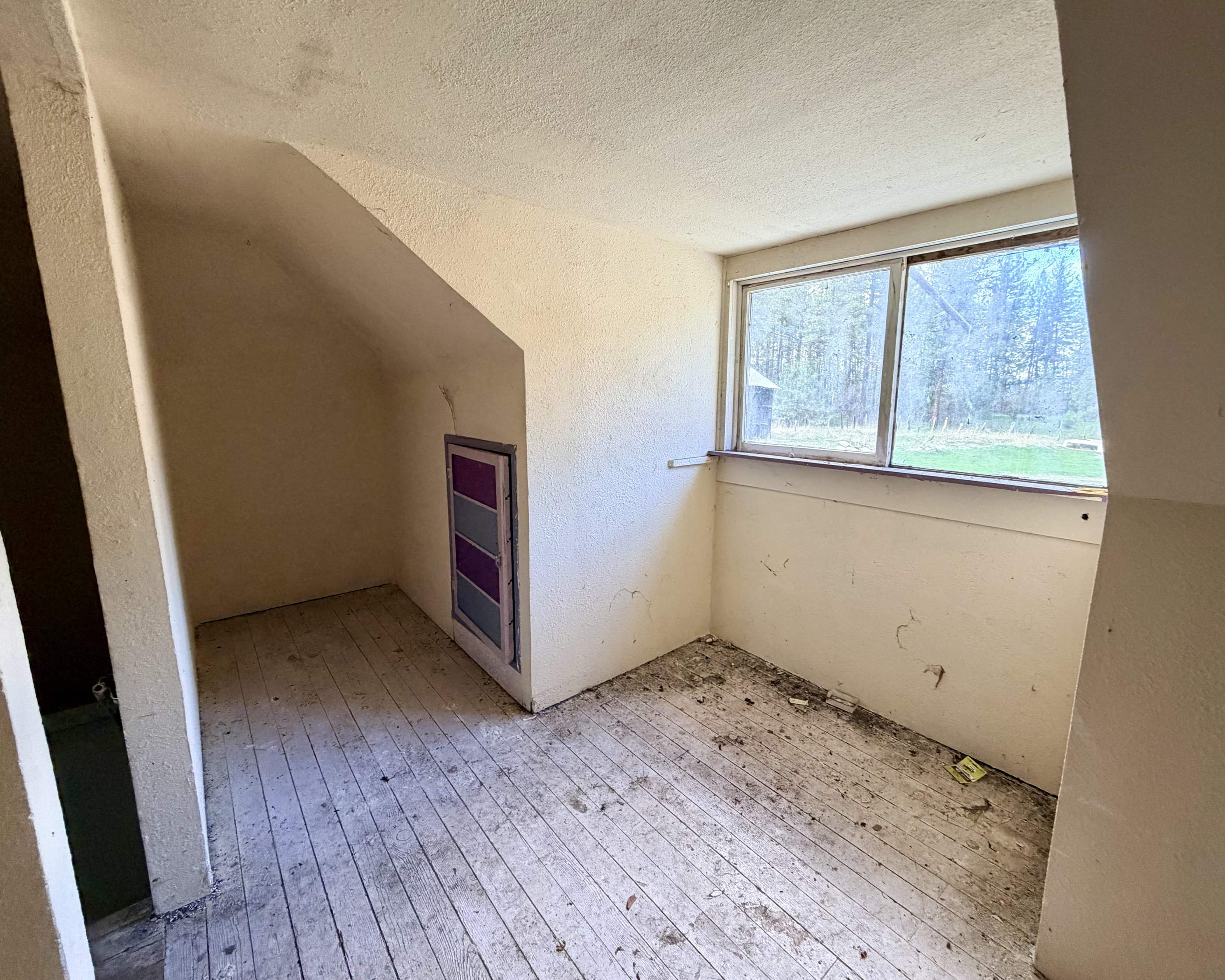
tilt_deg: -9.8
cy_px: 481
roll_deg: -0.6
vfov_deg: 84.0
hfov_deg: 96.8
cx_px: 629
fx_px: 544
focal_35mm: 15
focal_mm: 2.22
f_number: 2.2
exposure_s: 1/121
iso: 320
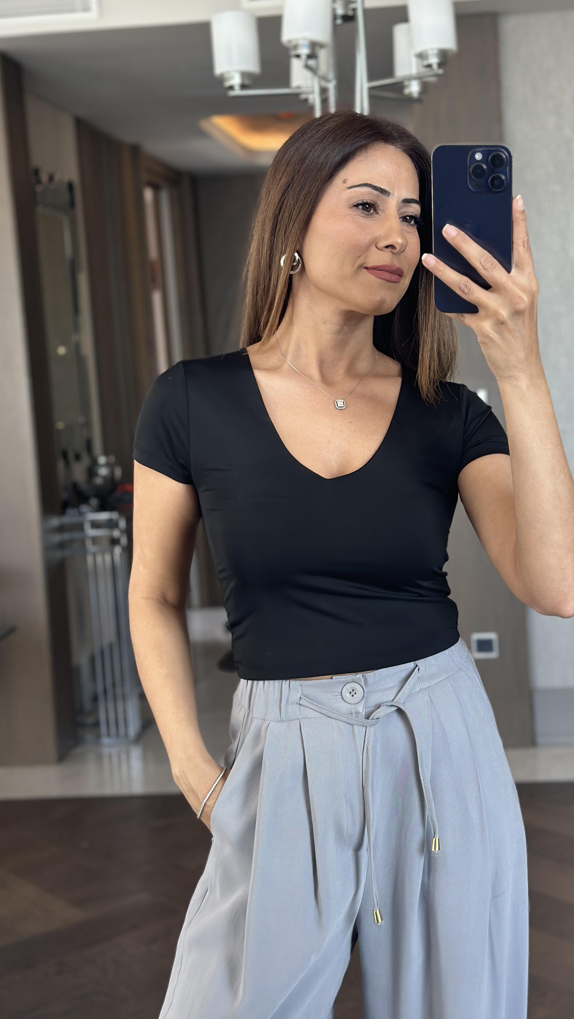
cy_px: 507
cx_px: 383
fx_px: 1434
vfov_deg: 39.2
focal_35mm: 53
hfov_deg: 22.5
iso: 125
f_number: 1.78
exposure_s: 1/103
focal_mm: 6.86
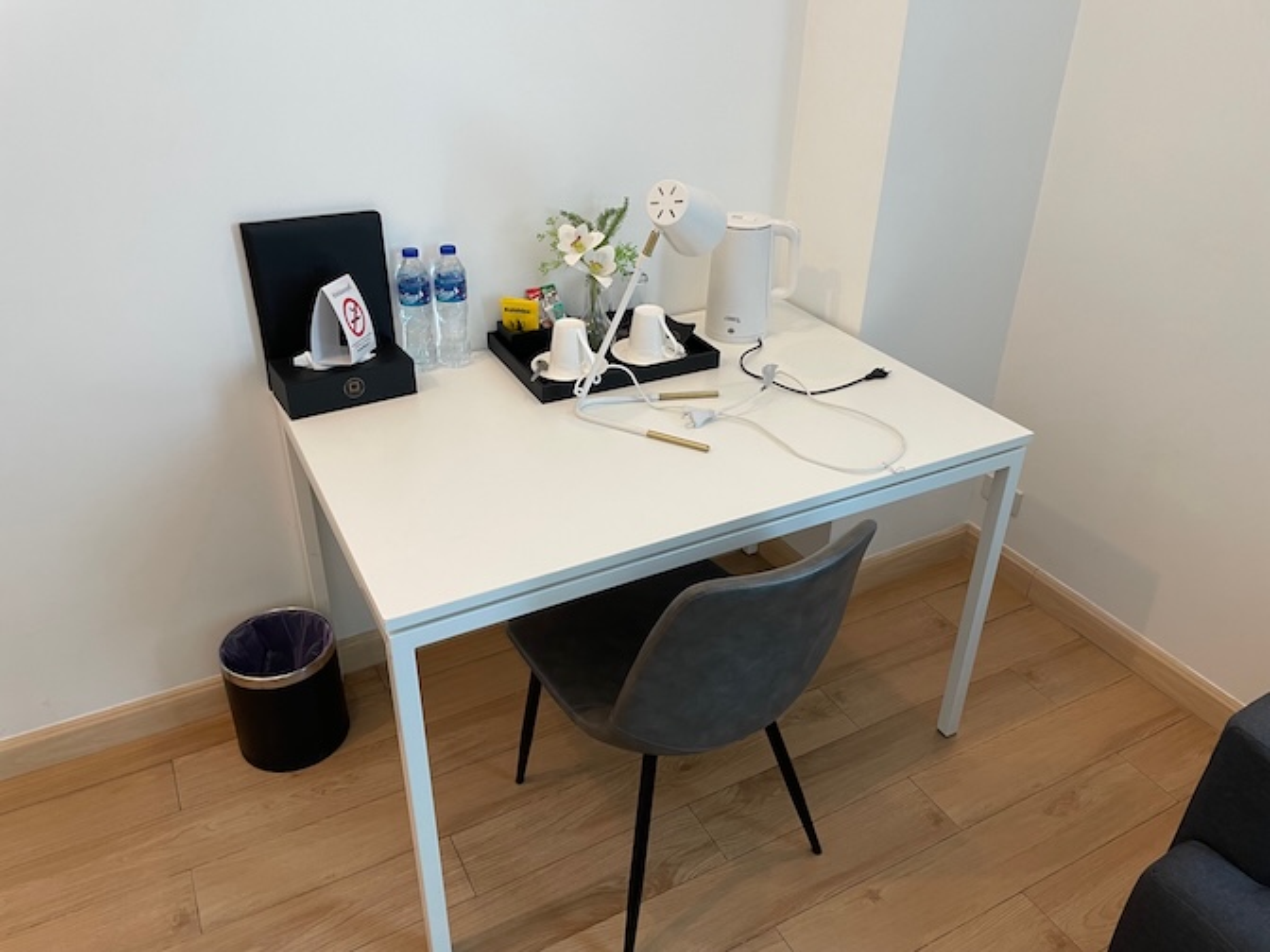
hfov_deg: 67.3
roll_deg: -1.7
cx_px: 635
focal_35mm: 26
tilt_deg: -30.4
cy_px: 476
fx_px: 954
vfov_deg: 53.1
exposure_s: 1/50
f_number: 1.6
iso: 80
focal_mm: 4.2
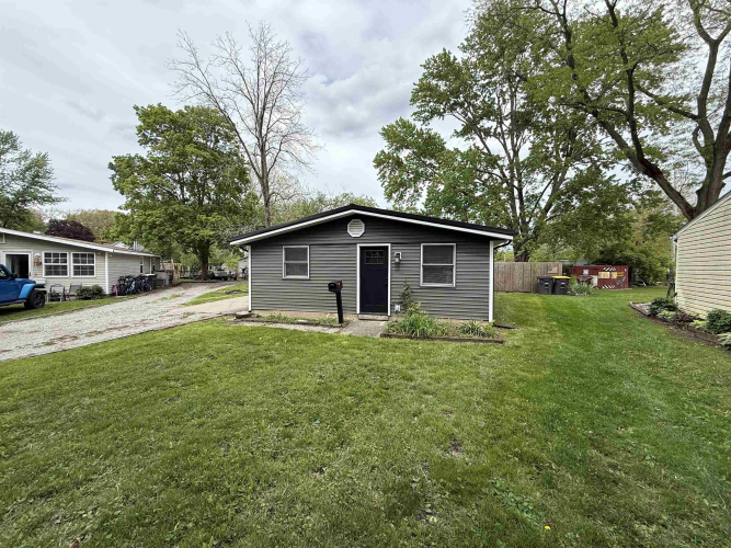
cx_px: 366
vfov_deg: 85.7
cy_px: 274
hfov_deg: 102.1
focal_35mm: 14
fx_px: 296
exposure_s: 1/970
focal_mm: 2.22
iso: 64
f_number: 2.2
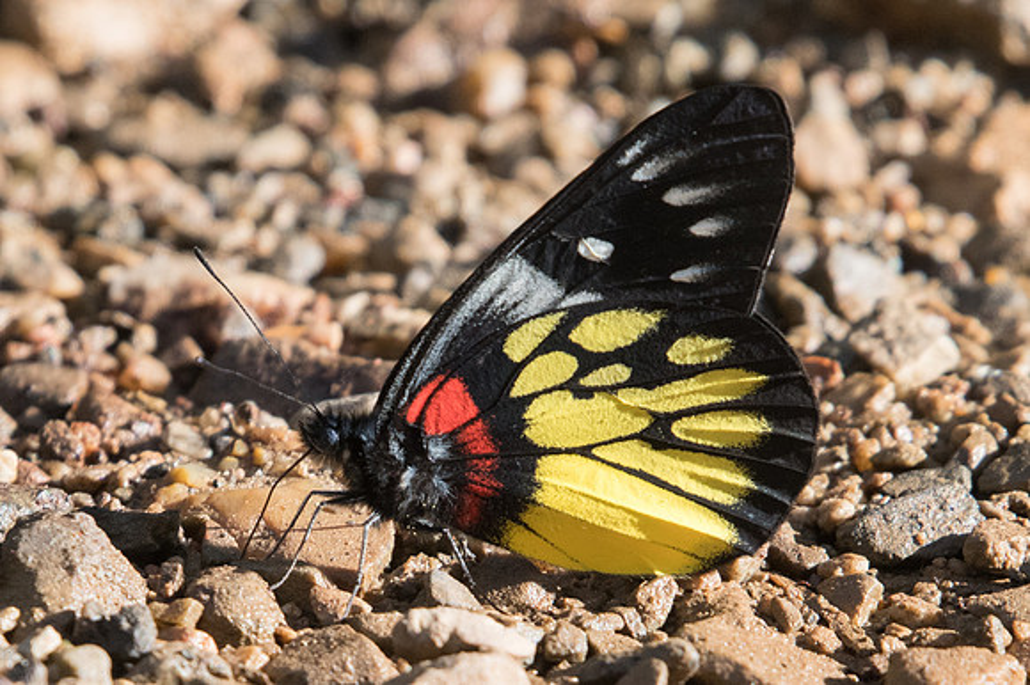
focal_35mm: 1187
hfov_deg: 1.7
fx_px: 33931
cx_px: 515
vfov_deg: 1.2
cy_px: 397
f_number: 9
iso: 640
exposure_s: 1/500
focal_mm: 400
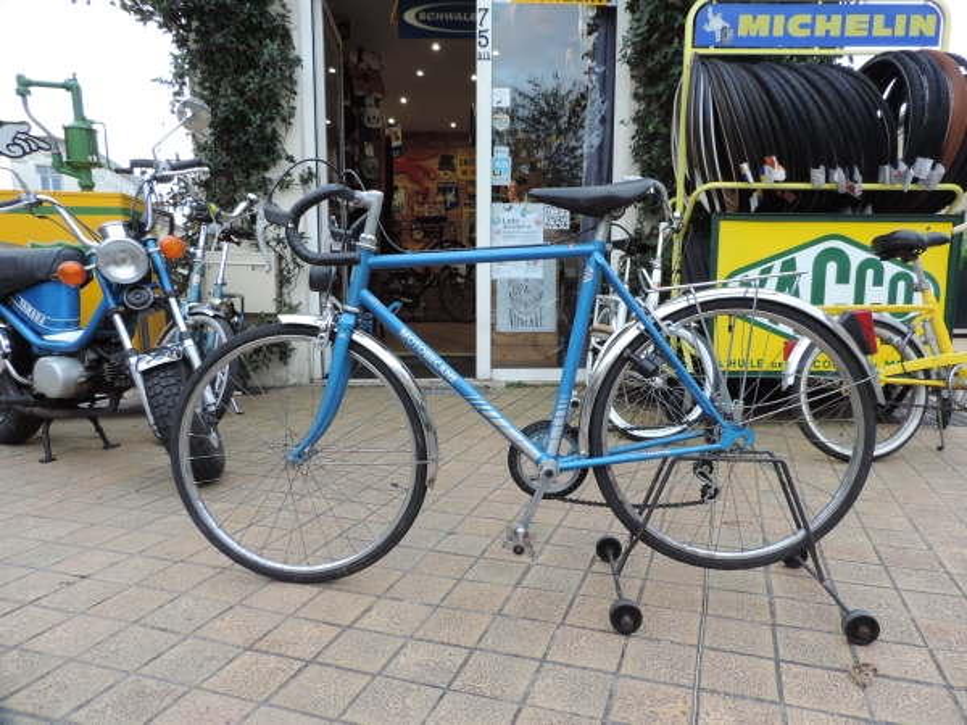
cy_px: 362
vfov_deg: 56.8
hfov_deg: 71.6
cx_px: 484
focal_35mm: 24
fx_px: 670
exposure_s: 1/30
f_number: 3
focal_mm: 4.3
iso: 80
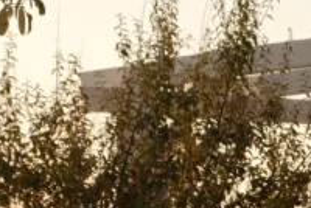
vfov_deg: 4.2
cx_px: 417
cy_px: 269
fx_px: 2829
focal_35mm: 327
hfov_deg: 6.2
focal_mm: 42.5
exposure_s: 1/125
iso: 200
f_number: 11
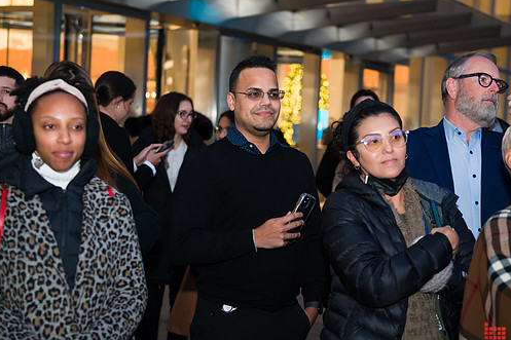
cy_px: 178
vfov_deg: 19.4
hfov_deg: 28.9
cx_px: 259
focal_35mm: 70
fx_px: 993
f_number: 4
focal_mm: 60
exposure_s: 1/200
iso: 1600
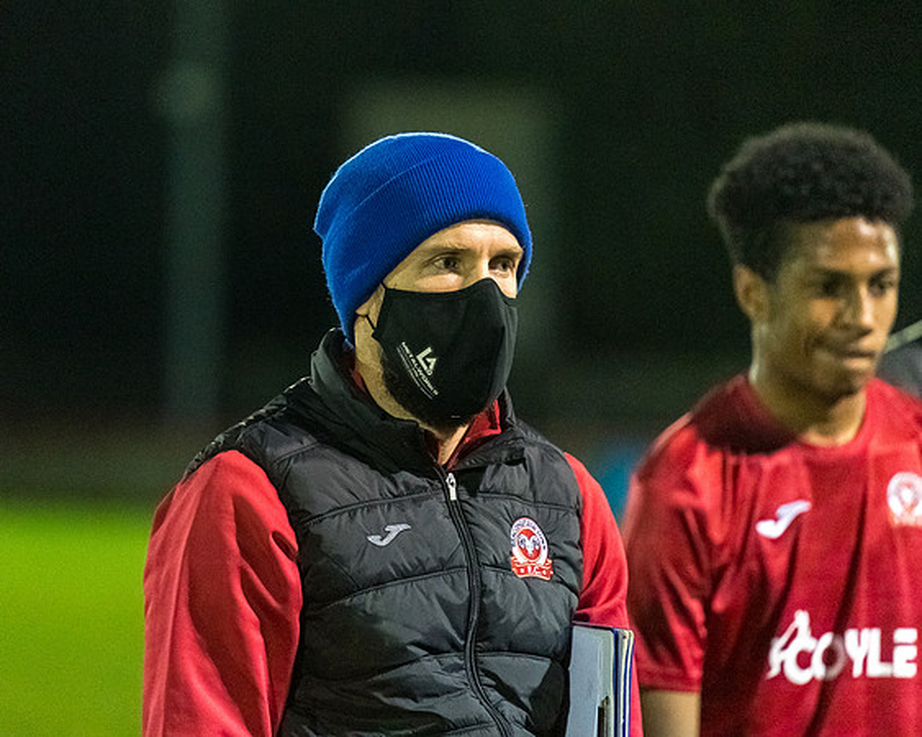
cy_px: 309
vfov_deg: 5.9
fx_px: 7140
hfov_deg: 7.4
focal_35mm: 262
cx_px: 340
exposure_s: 1/1000
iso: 6400
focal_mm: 200
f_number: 2.8
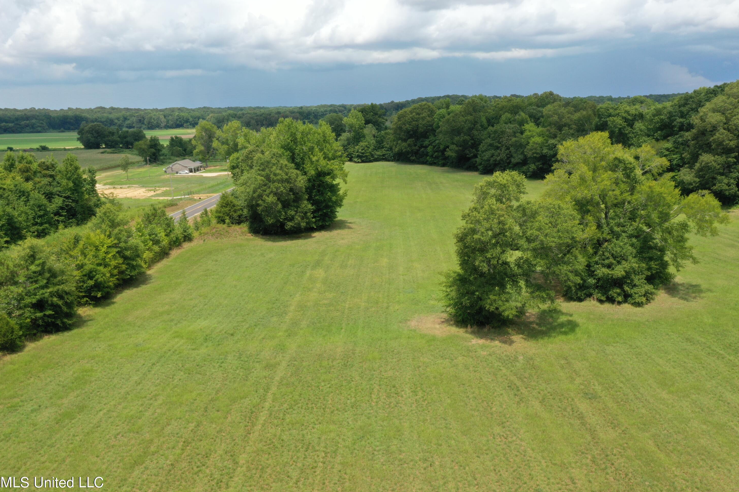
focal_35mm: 29
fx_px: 595
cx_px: 381
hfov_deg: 63.6
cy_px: 251
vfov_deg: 45.0
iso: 100
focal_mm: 10.26
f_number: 11
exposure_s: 1/120
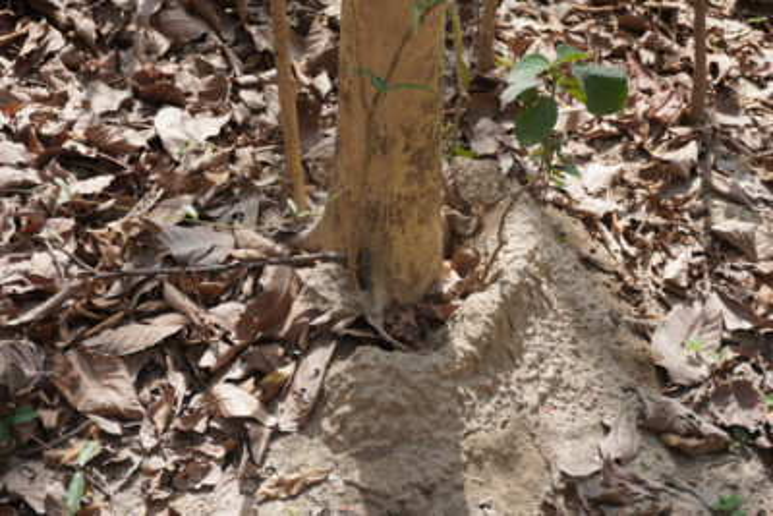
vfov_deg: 23.8
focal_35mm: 57
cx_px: 386
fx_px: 1224
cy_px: 258
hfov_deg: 35.0
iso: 100
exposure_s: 1/160
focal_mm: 38
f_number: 5.6
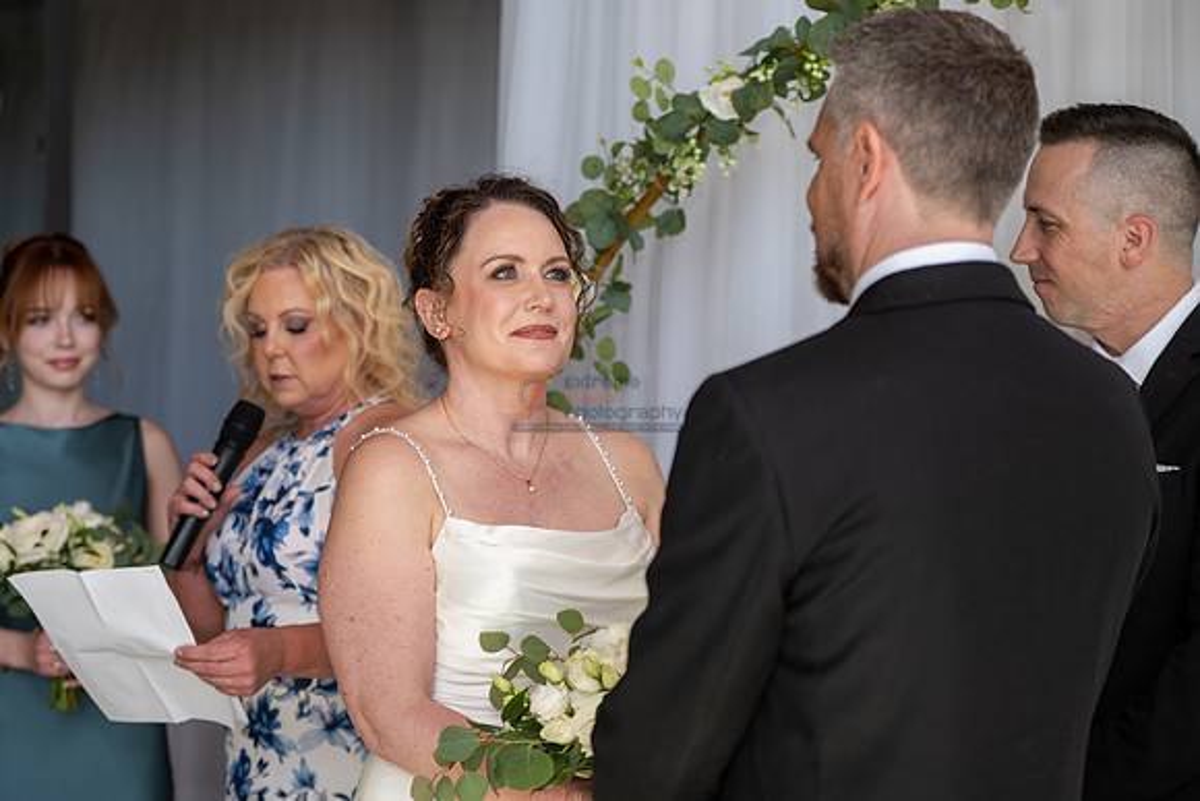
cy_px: 400
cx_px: 600
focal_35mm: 70
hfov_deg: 28.8
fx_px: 2334
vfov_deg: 19.5
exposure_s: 1/160
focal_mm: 70
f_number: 3.2
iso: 125
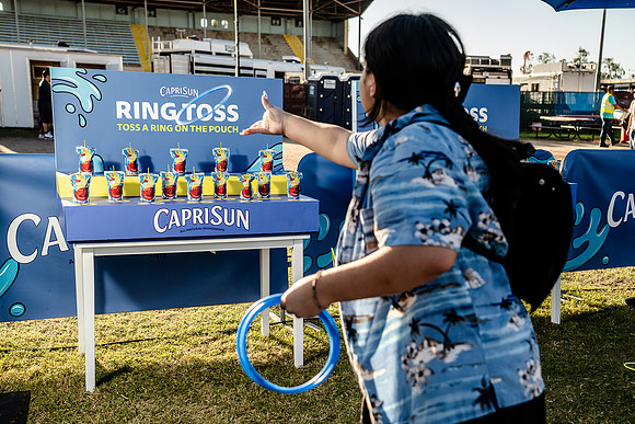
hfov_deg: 47.3
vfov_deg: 32.7
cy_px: 248
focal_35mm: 41
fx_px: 721
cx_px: 371
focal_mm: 35
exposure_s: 1/200
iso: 50
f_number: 4
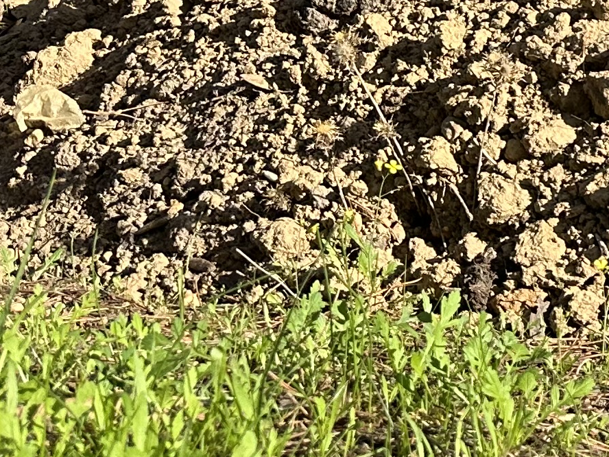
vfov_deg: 12.7
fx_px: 1918
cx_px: 1293
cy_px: -287
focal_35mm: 109
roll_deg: -4.4
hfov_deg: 14.4
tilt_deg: -13.6
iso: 80
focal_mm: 6.86
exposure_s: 1/2469
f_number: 1.78
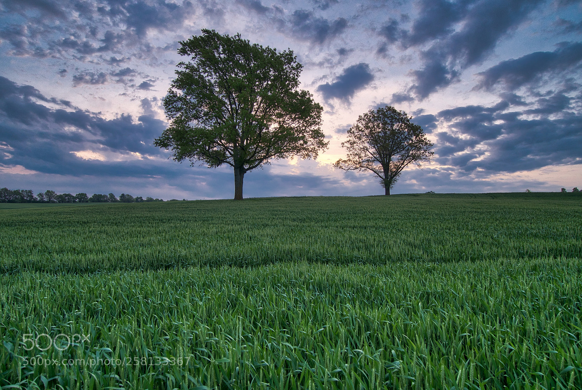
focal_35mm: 18
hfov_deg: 89.9
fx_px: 291
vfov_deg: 67.5
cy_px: 195
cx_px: 291
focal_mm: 12
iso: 800
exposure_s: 1/45
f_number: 8
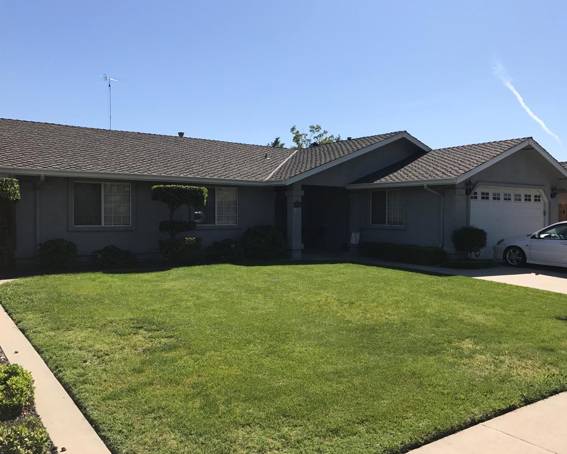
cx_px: 305
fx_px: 503
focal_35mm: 30
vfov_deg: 48.5
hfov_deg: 58.7
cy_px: 229
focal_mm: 3.99
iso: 20
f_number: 1.8
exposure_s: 1/2817
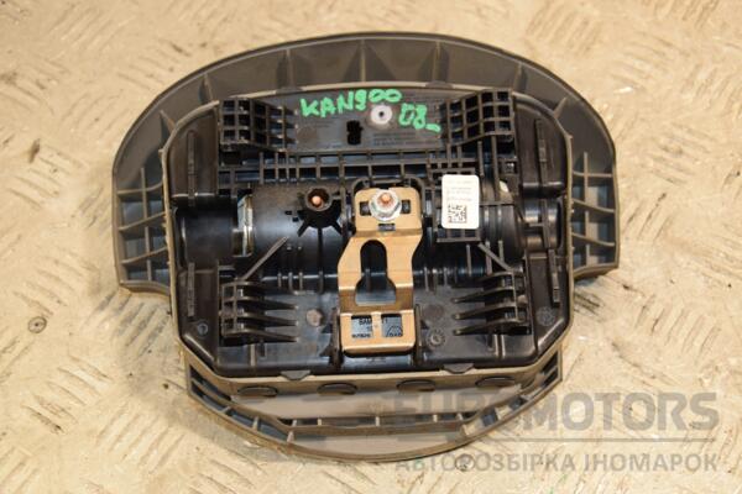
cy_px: 247
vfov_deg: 22.6
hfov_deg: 33.4
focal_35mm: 60
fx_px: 1237
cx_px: 371
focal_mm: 40
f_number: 4.8
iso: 800
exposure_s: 1/125
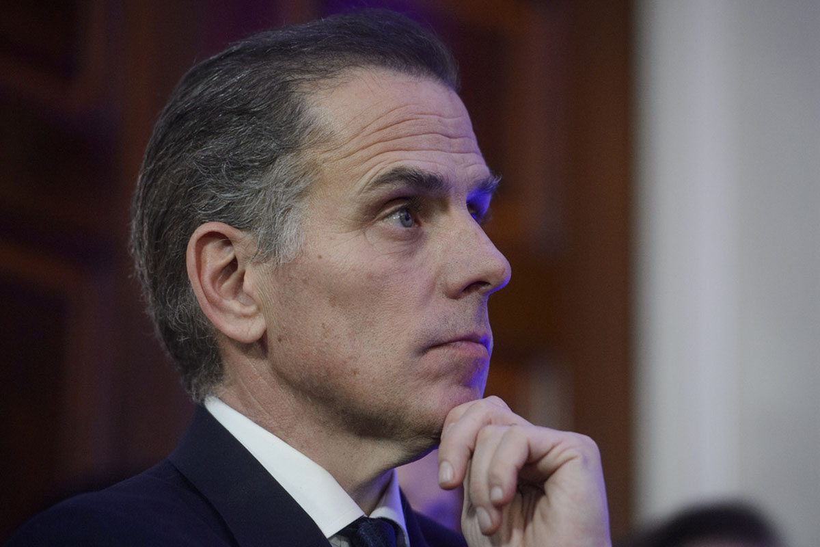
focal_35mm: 200
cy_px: 274
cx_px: 410
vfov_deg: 6.9
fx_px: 4555
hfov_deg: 10.3
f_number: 3.5
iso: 4000
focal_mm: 200
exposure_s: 1/250
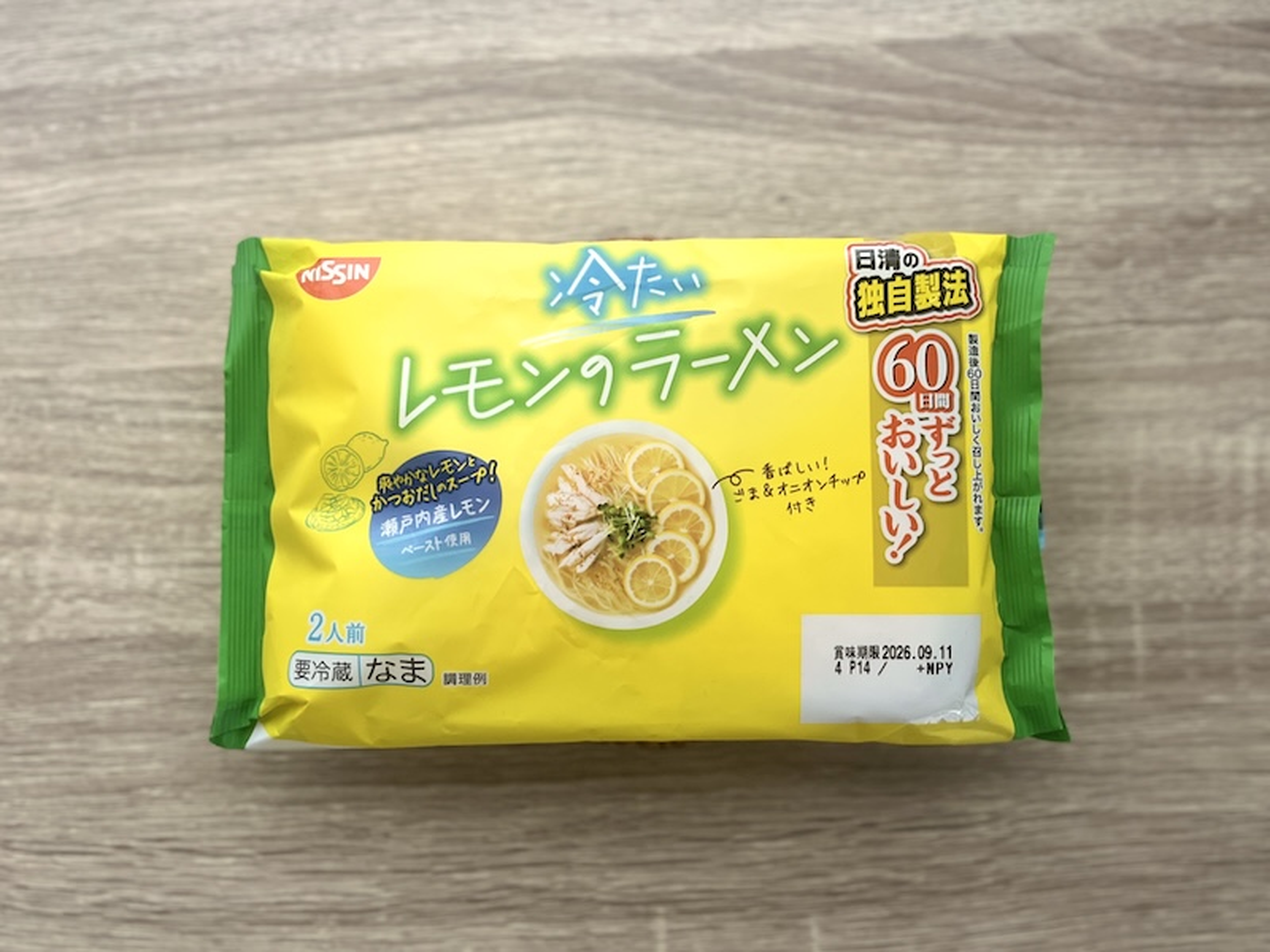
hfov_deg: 67.3
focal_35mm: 26
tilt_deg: -87.4
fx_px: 954
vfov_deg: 53.1
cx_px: 635
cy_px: 476
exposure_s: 1/76
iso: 125
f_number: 1.6
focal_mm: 5.1
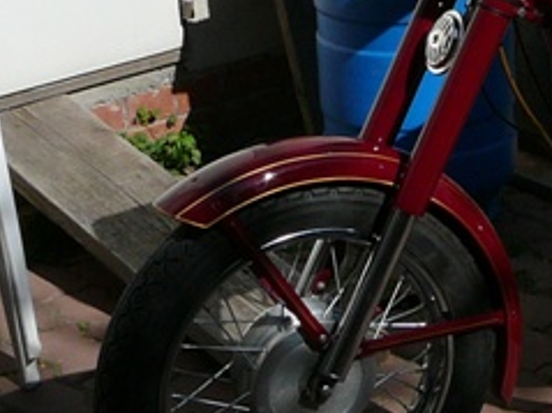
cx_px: 702
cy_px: -132
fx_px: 1865
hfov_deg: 16.0
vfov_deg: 12.3
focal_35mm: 117
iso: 80
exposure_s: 1/800
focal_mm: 5.2
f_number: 5
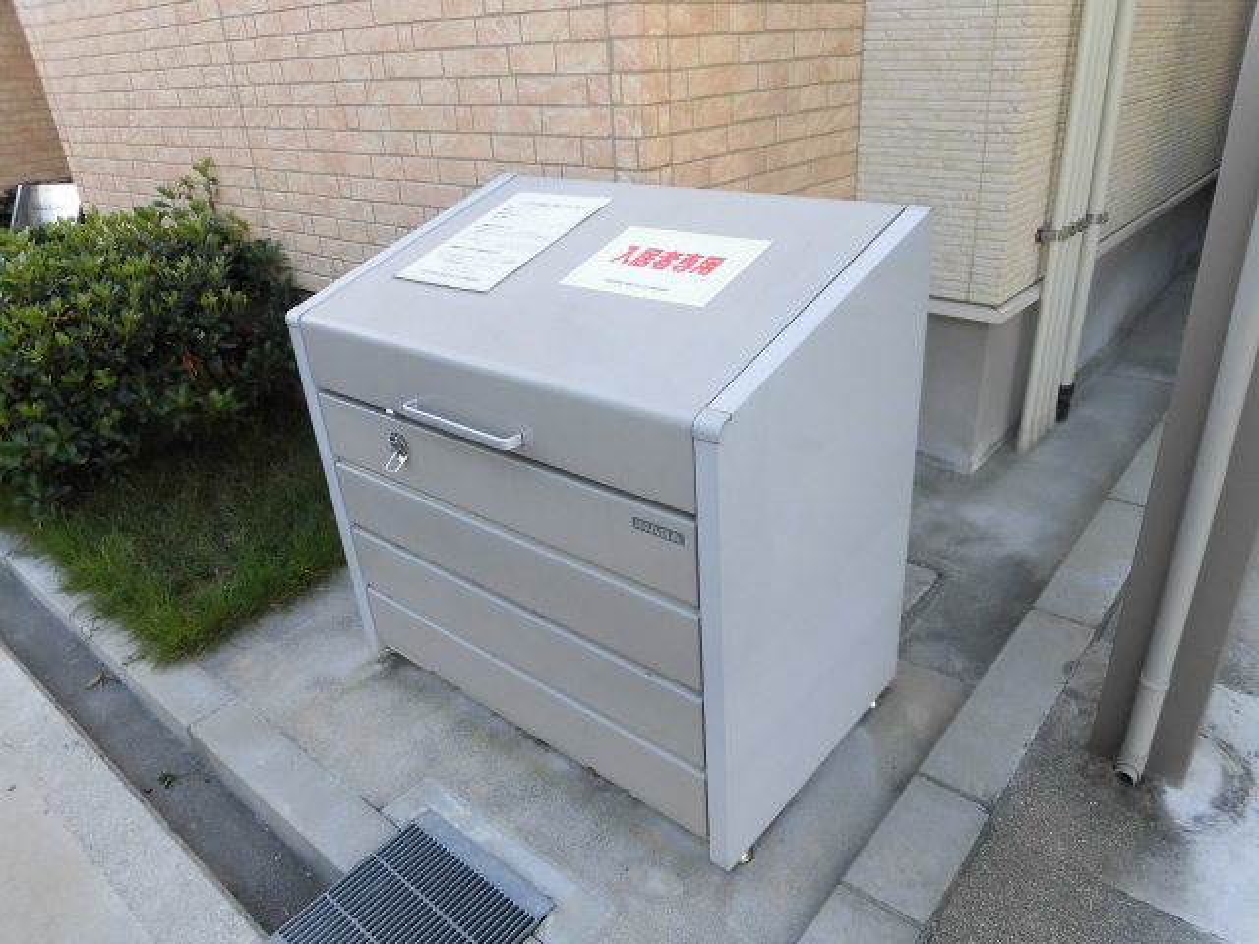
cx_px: 630
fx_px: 873
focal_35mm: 24
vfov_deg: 56.8
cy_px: 472
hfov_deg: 71.6
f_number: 3.1
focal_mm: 4.3
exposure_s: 1/100
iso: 125
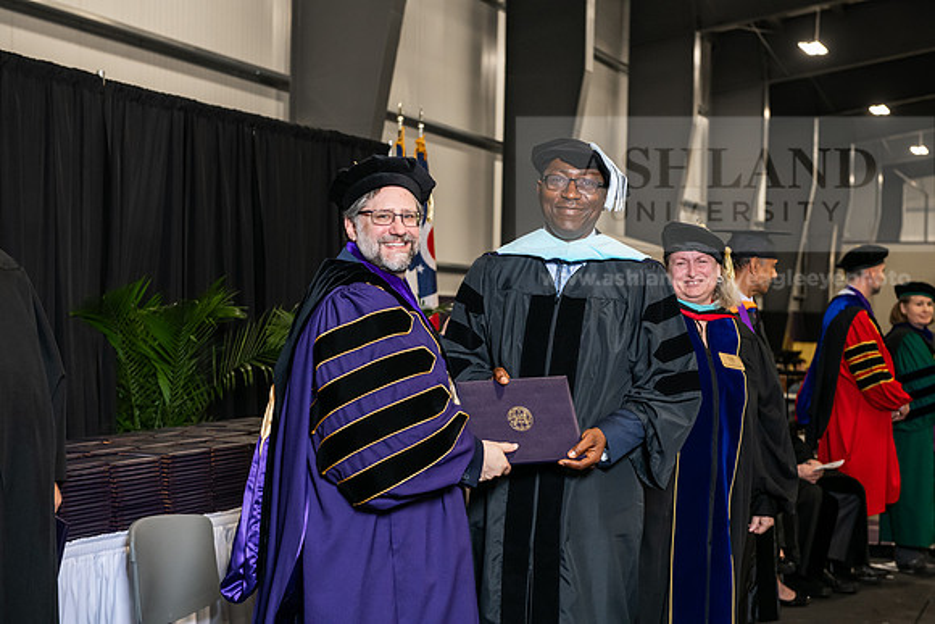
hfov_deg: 32.4
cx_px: 468
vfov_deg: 21.9
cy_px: 312
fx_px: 1611
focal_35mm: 62
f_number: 5
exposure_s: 1/200
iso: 2000
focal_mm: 62
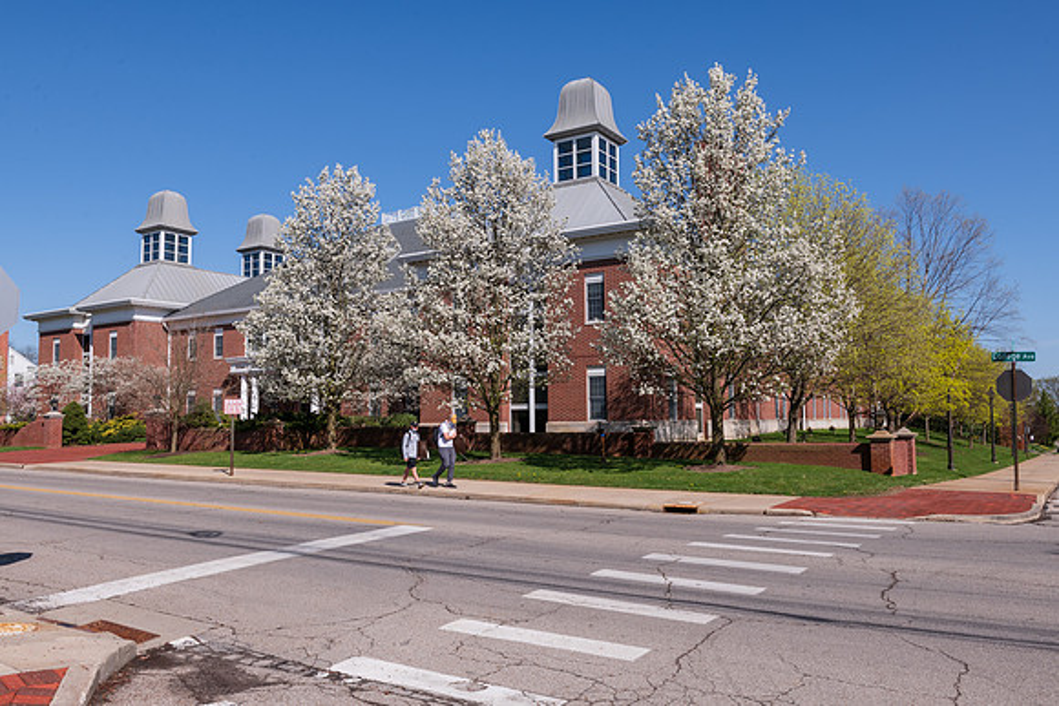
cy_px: 353
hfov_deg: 63.6
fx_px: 853
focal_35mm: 29
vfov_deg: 45.0
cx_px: 530
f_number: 14
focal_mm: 29
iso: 200
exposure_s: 1/250
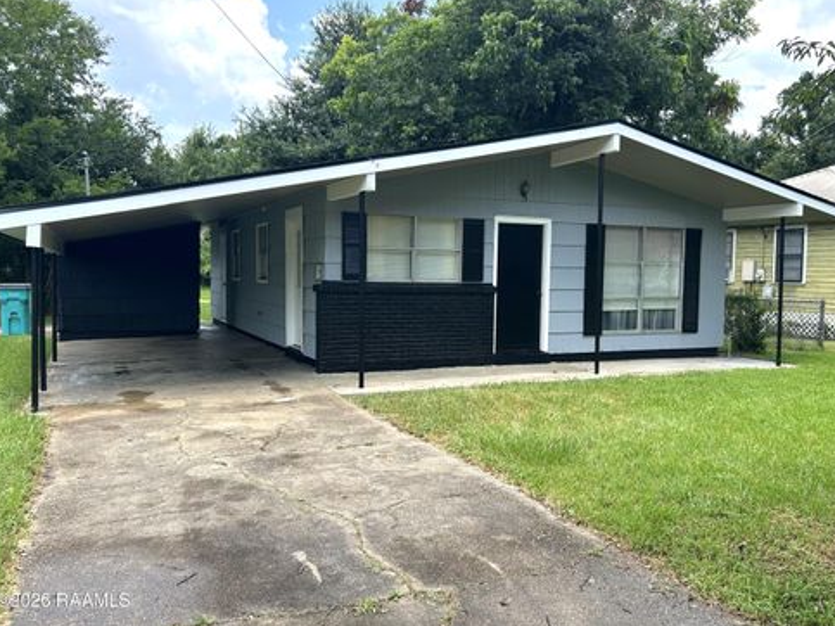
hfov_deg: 61.7
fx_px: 699
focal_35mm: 29
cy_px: 305
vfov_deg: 48.2
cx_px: 427
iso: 50
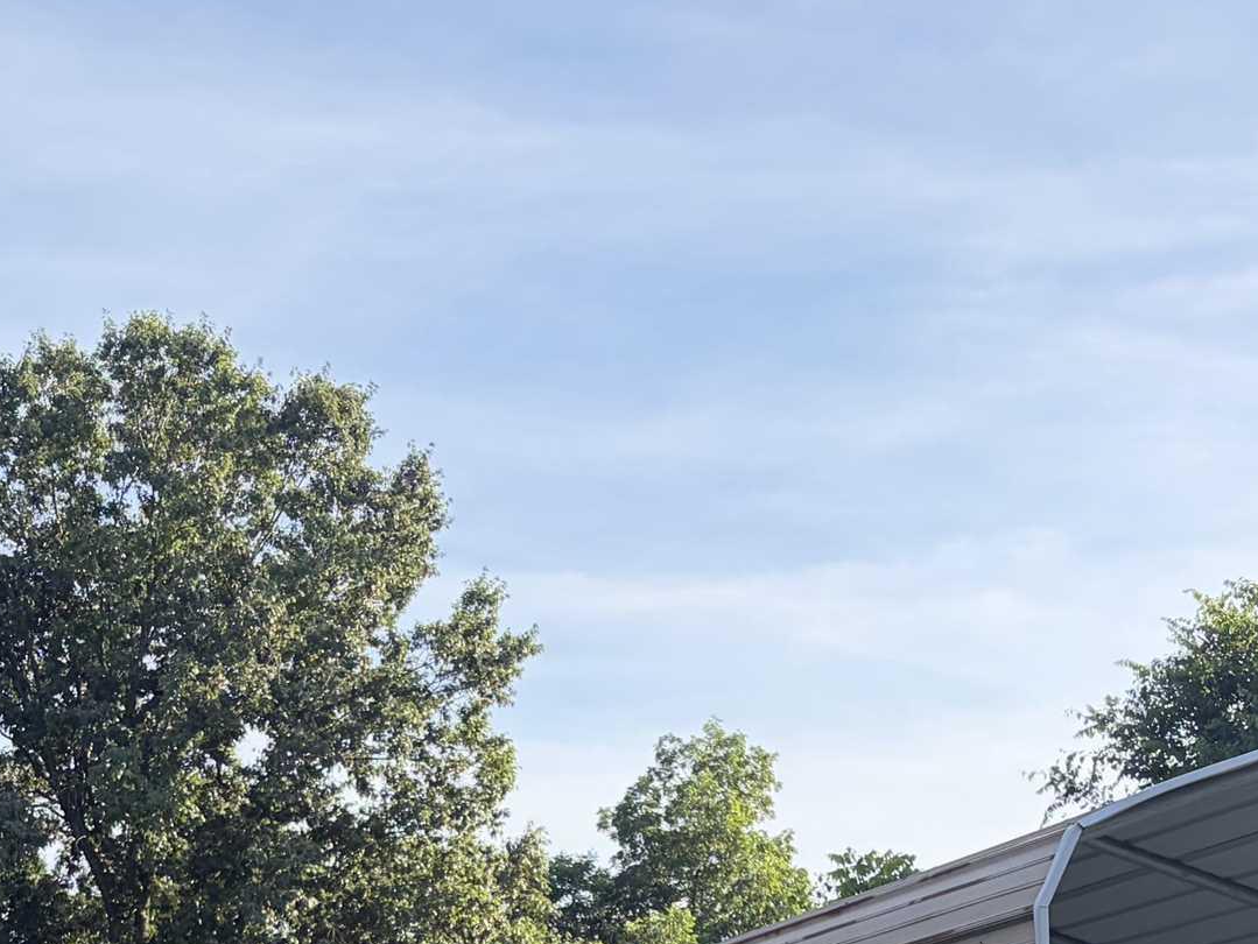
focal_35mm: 74
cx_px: 560
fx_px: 2690
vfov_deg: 18.7
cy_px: 1165
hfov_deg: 26.3
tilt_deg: +3.7
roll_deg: +2.9
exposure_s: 1/2208
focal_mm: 5.96
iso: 64
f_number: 1.6
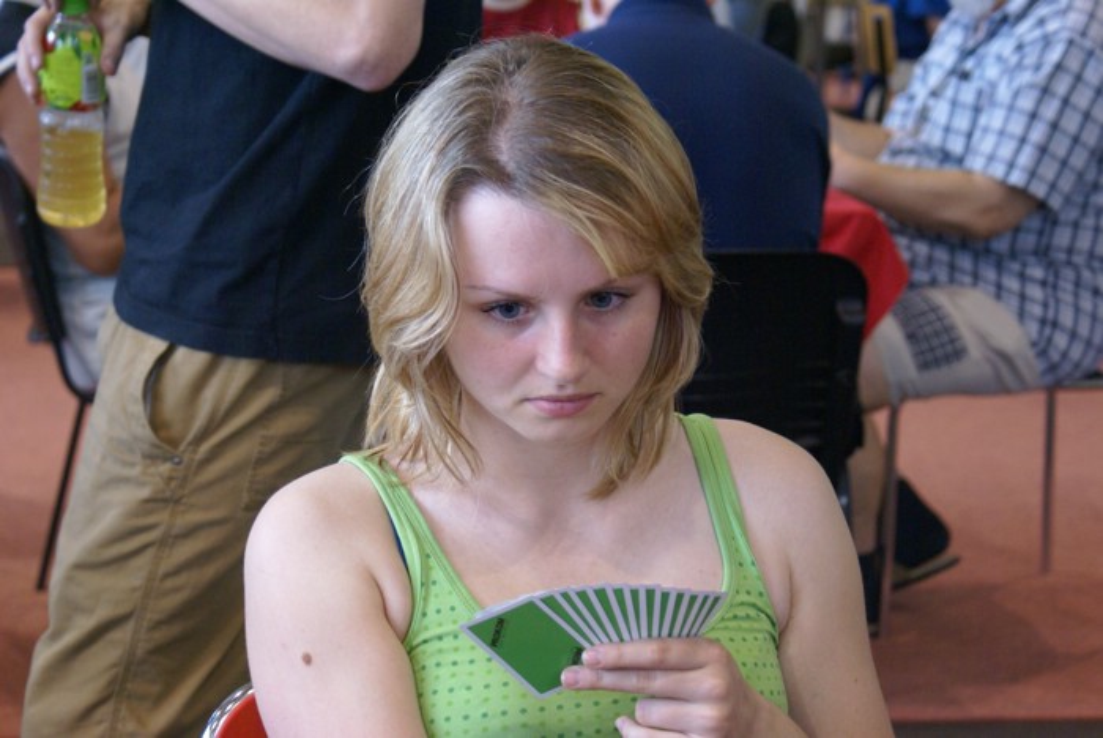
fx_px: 2760
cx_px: 552
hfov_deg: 22.6
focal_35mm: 90
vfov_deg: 15.2
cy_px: 369
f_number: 5.6
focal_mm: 60
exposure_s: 1/30
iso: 800
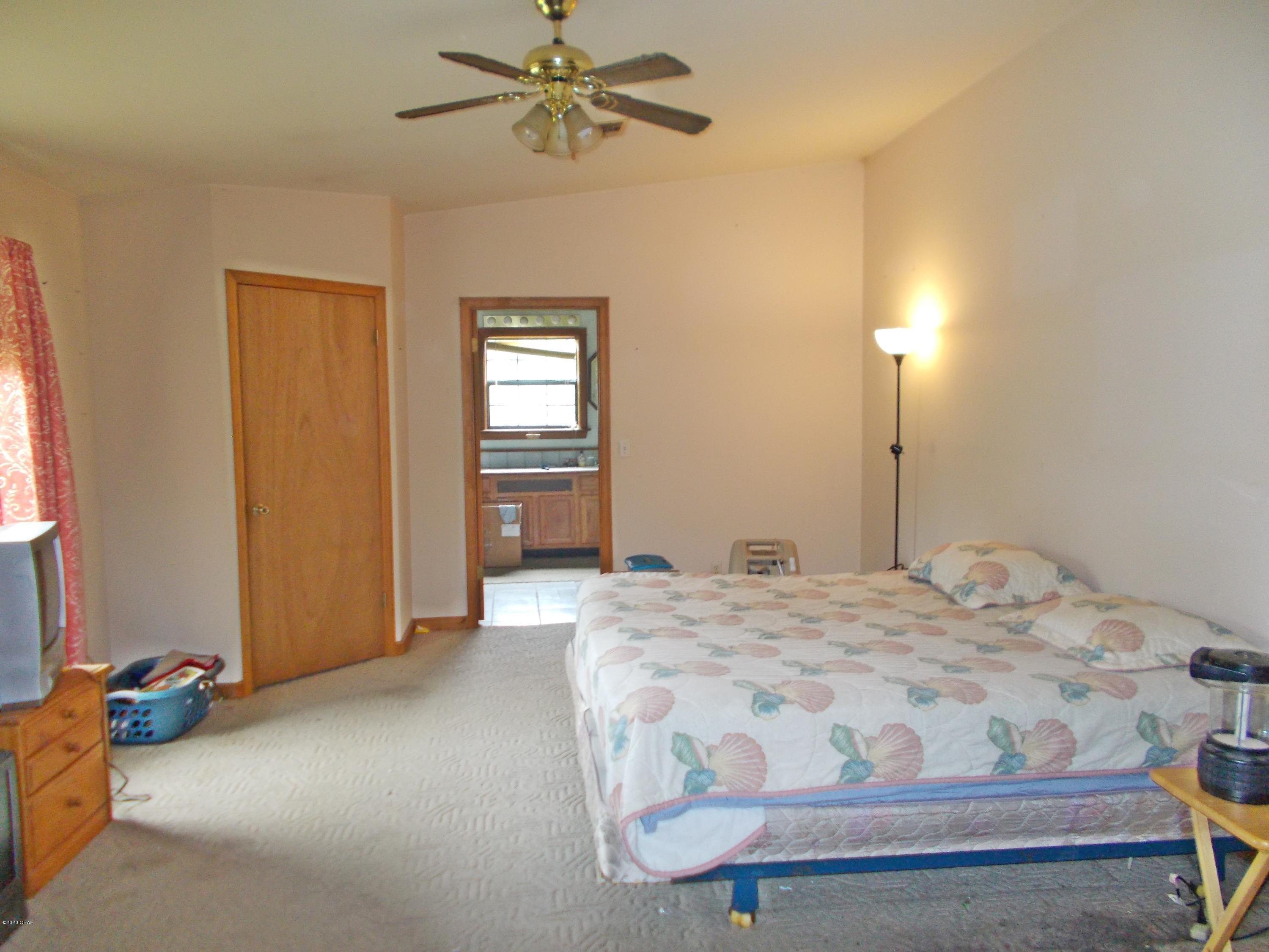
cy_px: 476
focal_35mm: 26
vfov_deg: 53.1
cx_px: 634
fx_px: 953
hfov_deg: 67.3
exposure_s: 1/25
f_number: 3.2
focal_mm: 4.6
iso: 280
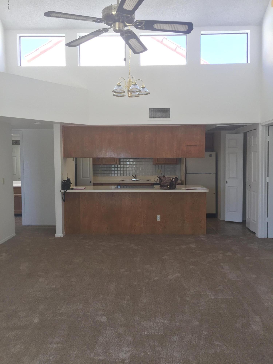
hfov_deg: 48.2
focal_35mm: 29
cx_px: 136
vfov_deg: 61.7
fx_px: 305
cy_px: 182
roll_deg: +0.3
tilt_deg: -1.5
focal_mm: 4.15
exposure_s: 1/120
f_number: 2.2
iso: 50
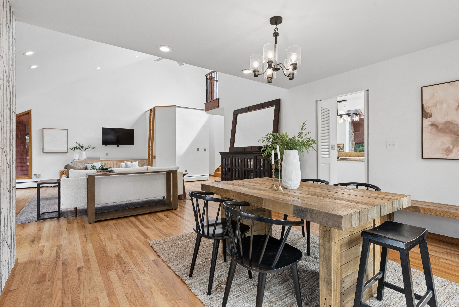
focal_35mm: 17
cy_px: 154
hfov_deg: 93.2
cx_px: 230
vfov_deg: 70.5
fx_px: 217
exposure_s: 1/80
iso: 640
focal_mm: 17
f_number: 8
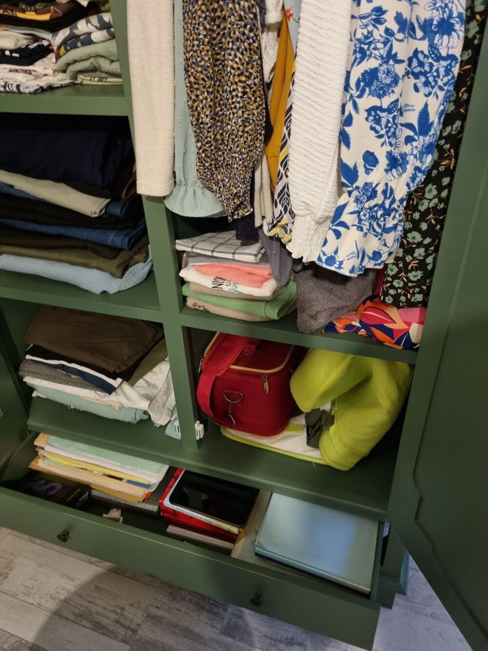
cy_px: 326
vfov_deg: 67.3
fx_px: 489
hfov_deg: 53.1
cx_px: 244
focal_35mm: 26
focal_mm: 5.4
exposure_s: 1/25
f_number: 1.8
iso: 640
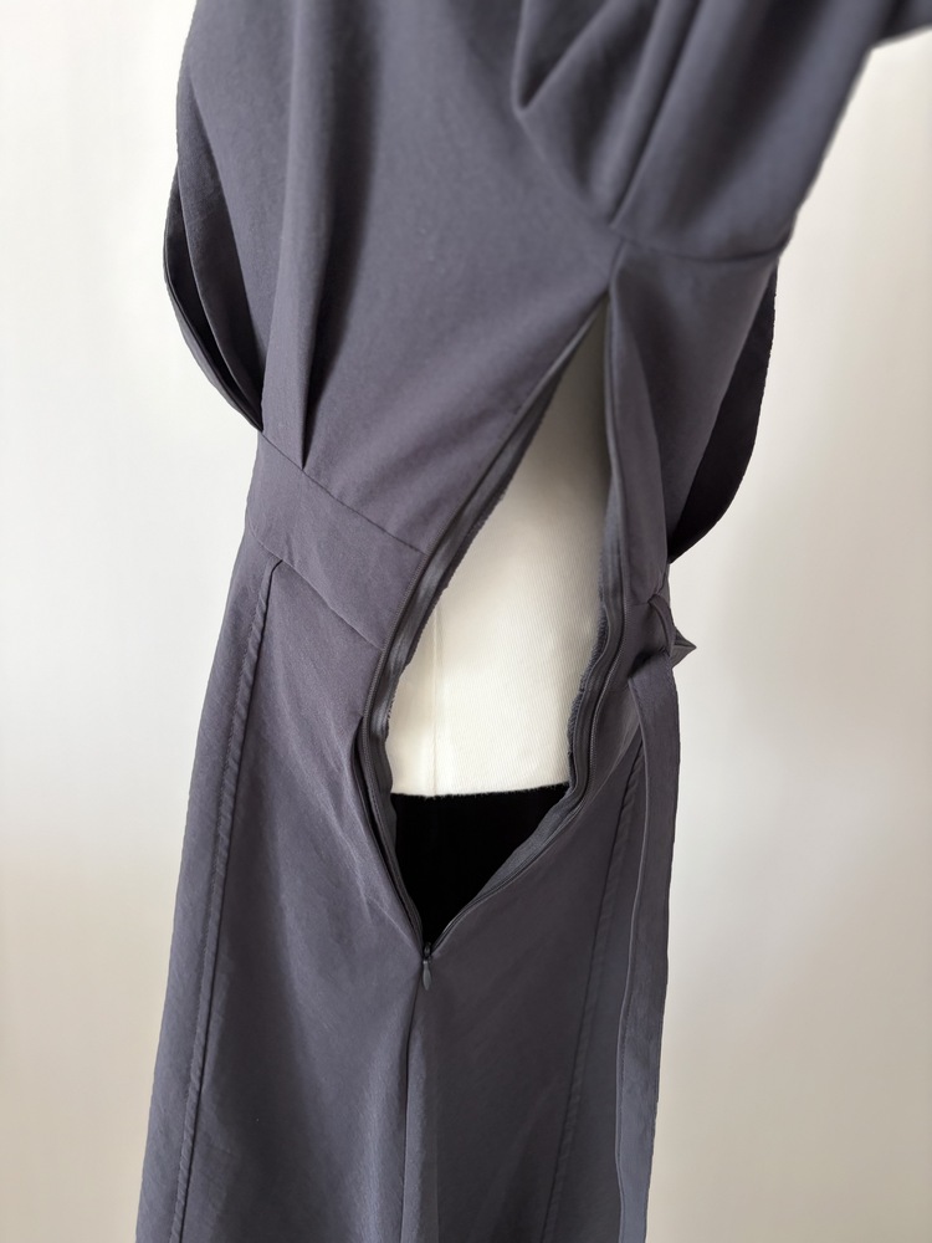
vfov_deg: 67.3
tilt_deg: -16.1
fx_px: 933
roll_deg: -3.1
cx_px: 466
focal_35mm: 26
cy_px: 622
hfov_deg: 53.1
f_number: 1.6
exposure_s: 1/60
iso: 320
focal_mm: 5.96
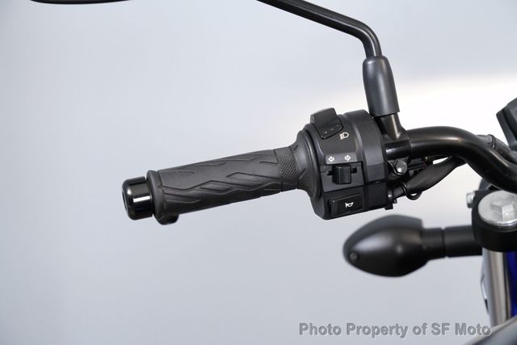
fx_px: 1508
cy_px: 172
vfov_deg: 13.0
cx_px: 258
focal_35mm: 105
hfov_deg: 19.5
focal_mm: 105
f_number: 7.1
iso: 5000
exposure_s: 1/100
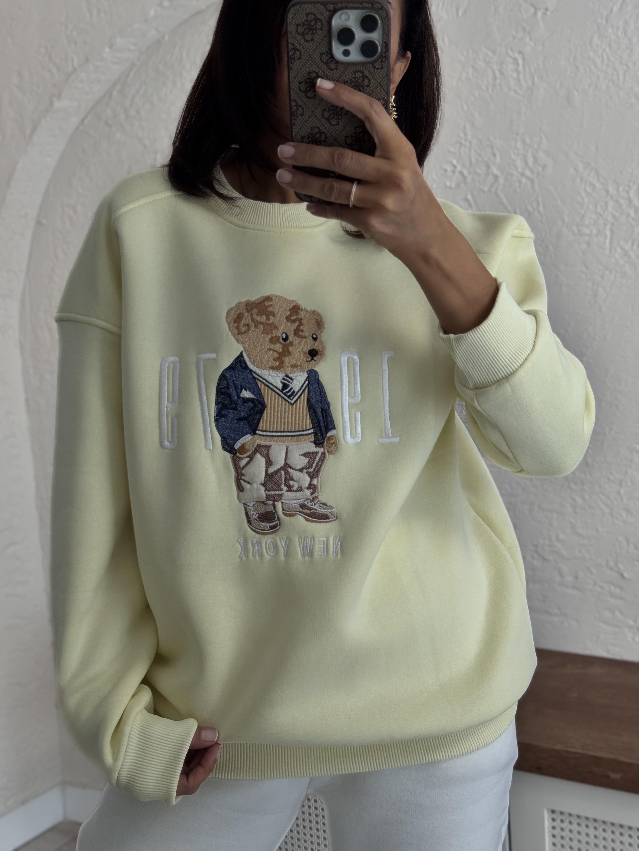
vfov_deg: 39.7
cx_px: 320
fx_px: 1181
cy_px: 426
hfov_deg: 30.3
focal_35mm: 48
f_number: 1.78
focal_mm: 6.76
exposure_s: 1/854
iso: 64
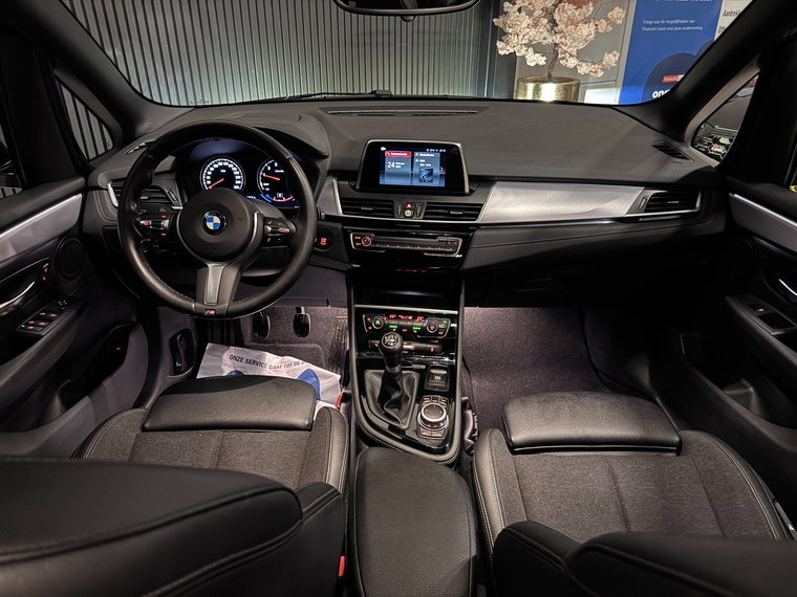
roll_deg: +0.4
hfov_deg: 71.6
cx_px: 398
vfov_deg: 56.8
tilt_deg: -27.4
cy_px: 298
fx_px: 553
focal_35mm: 24
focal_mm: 6.76
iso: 1250
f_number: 1.78
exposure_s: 1/14
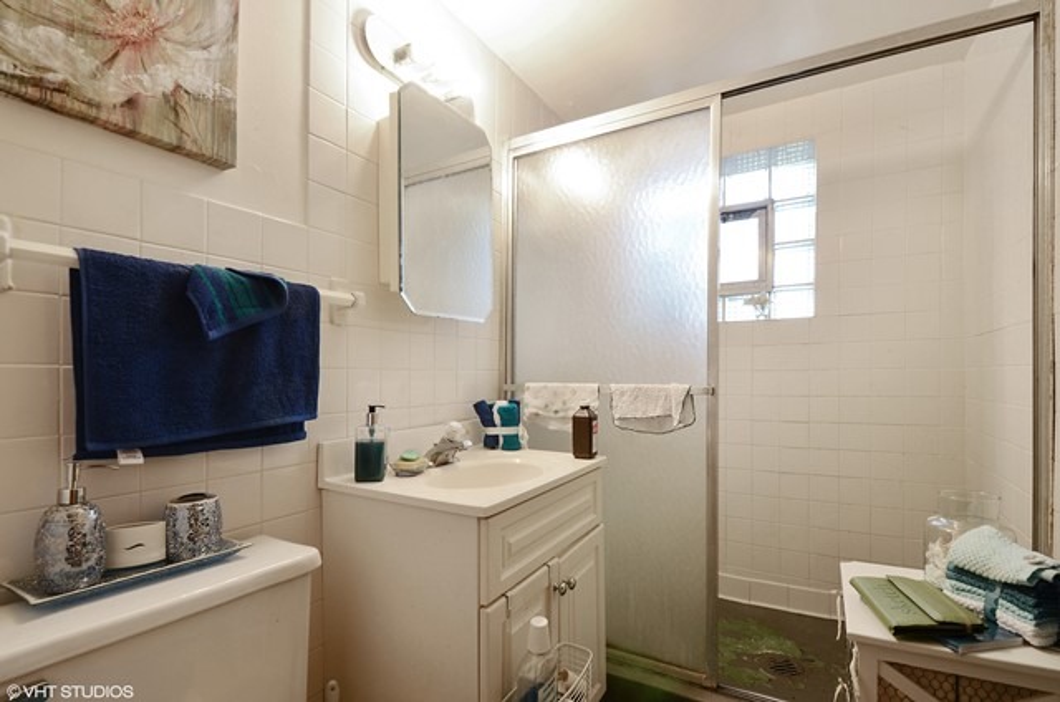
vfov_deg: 77.1
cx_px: 530
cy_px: 351
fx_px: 441
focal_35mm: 15
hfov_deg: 100.5
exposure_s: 1/5
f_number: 8
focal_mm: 10
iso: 200
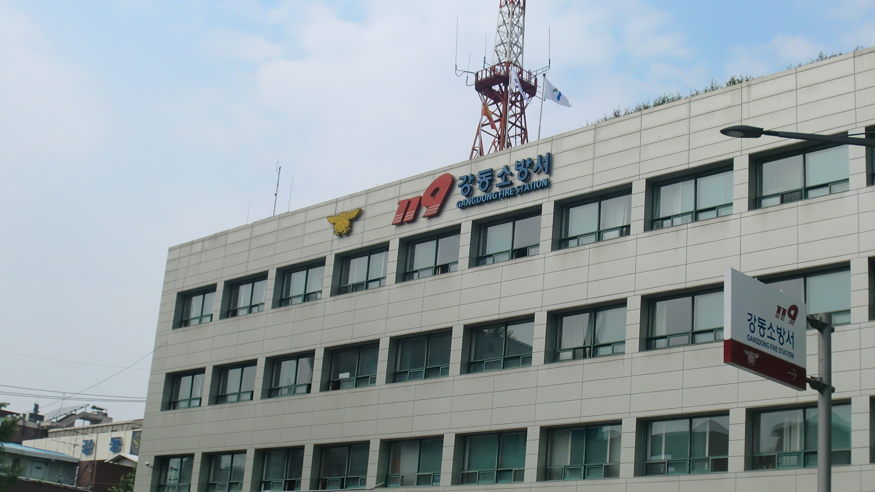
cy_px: 290
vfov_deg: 23.0
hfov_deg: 39.7
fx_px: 1206
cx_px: 534
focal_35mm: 52
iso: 64
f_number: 7.8
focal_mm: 6.3
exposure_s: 1/250
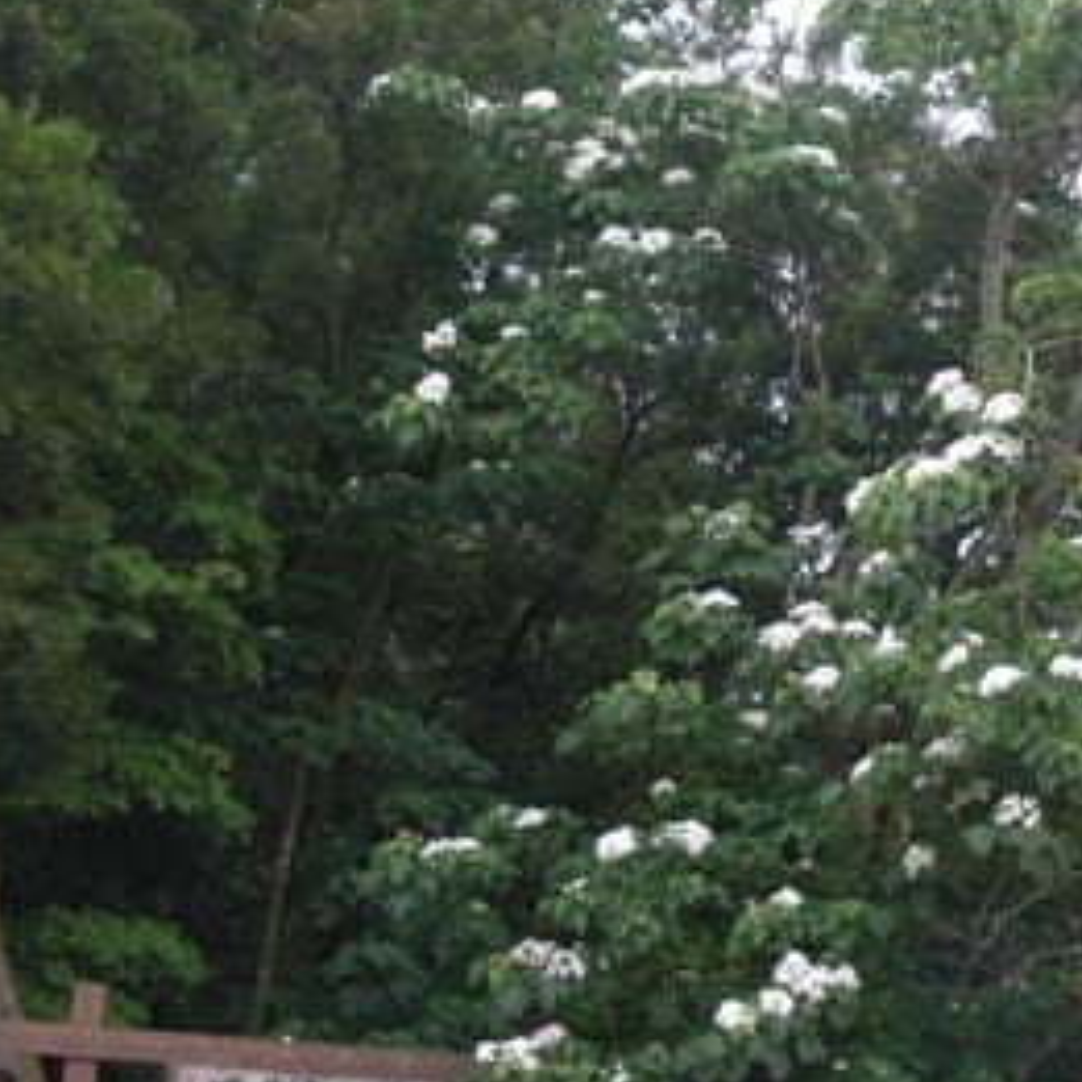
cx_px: 1020
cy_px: 307
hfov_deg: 21.6
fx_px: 2758
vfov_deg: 22.0
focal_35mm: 78
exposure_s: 1/125
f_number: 2.8
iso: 50
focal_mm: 6.3
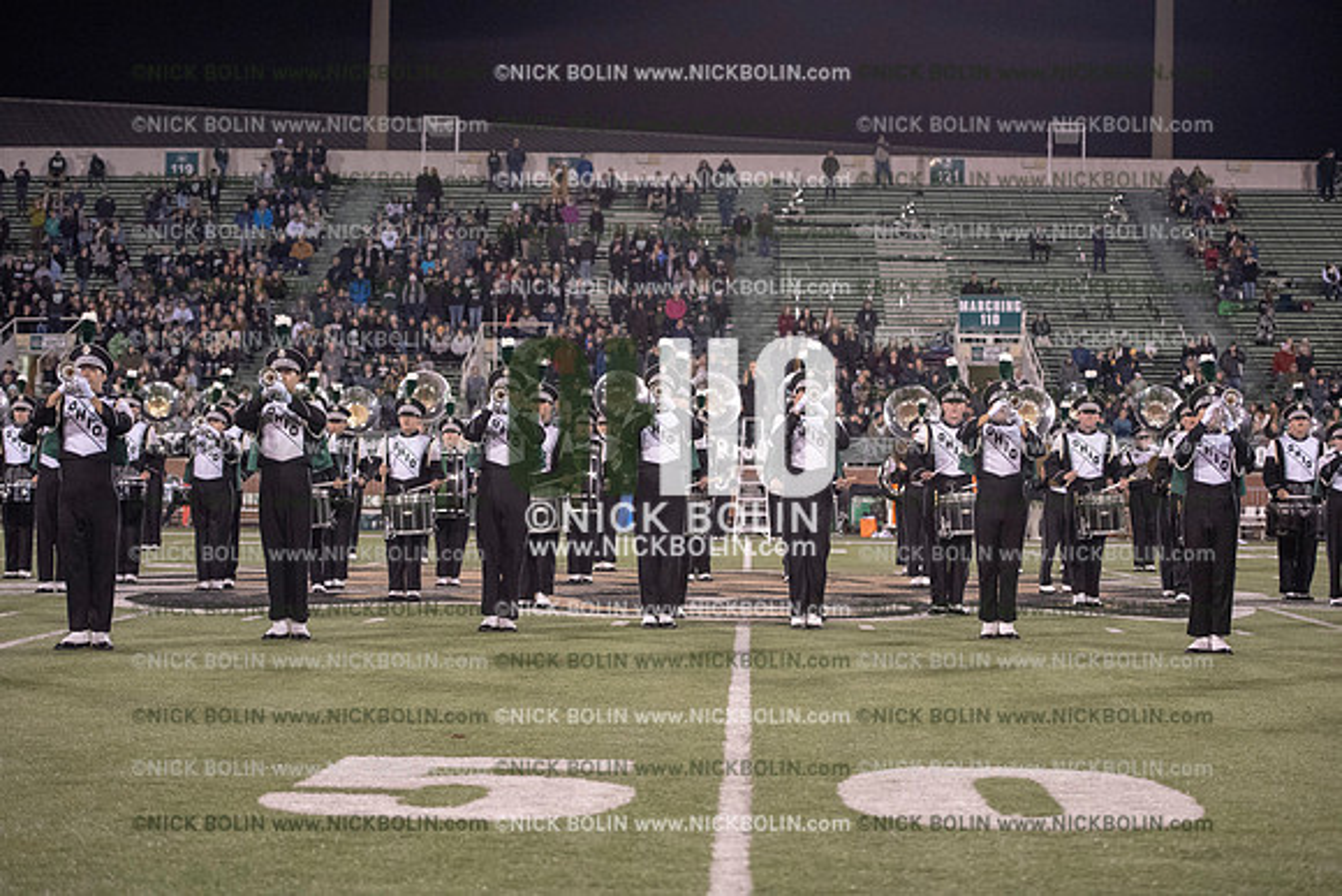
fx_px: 2610
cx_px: 671
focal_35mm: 70
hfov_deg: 28.8
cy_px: 448
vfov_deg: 19.5
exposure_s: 1/1250
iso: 5000
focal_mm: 70
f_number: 3.2
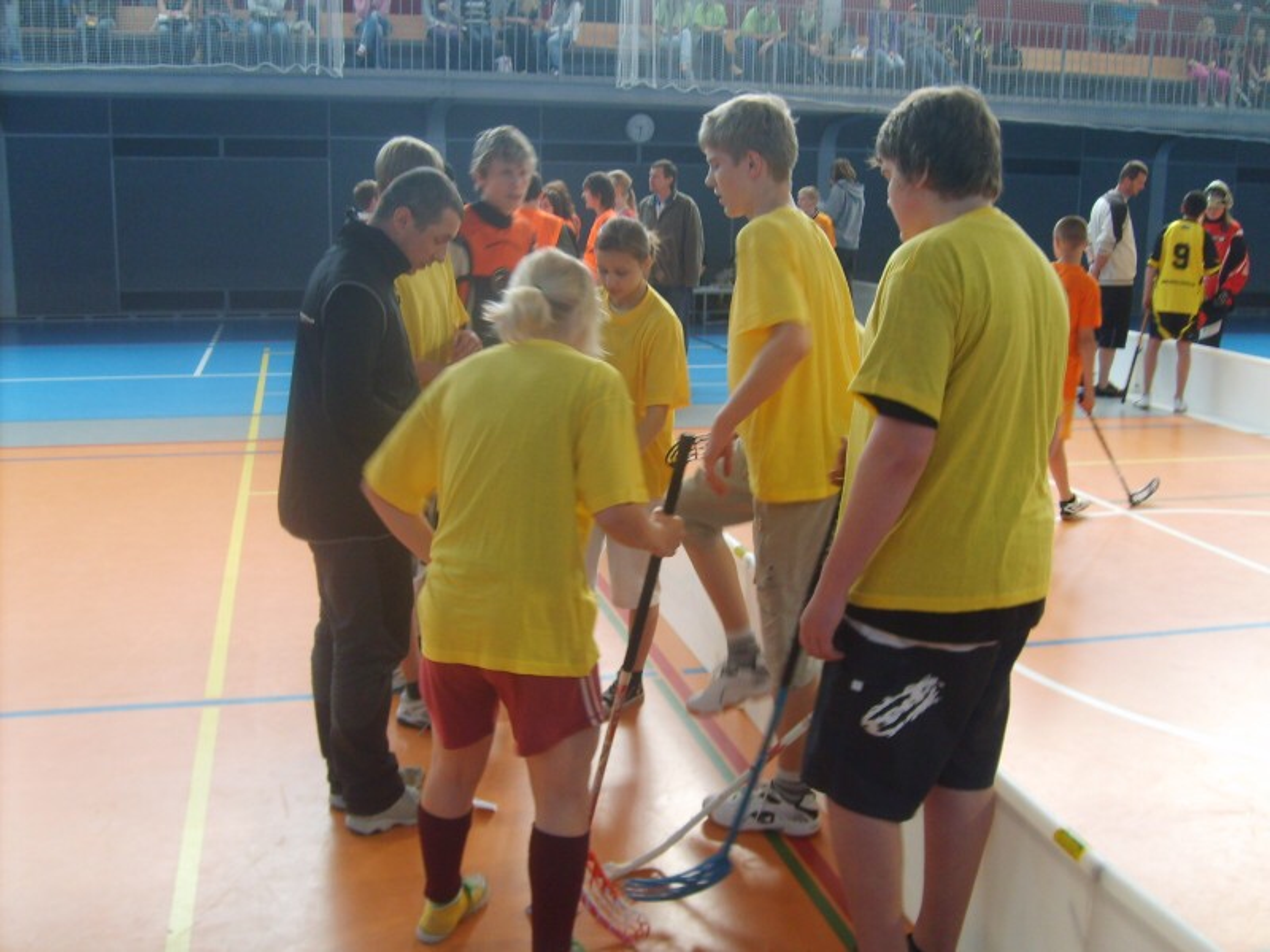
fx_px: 1284
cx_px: 635
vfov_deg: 40.7
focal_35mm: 35
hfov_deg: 52.6
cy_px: 476
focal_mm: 5.8
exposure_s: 1/30
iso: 86
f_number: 2.8
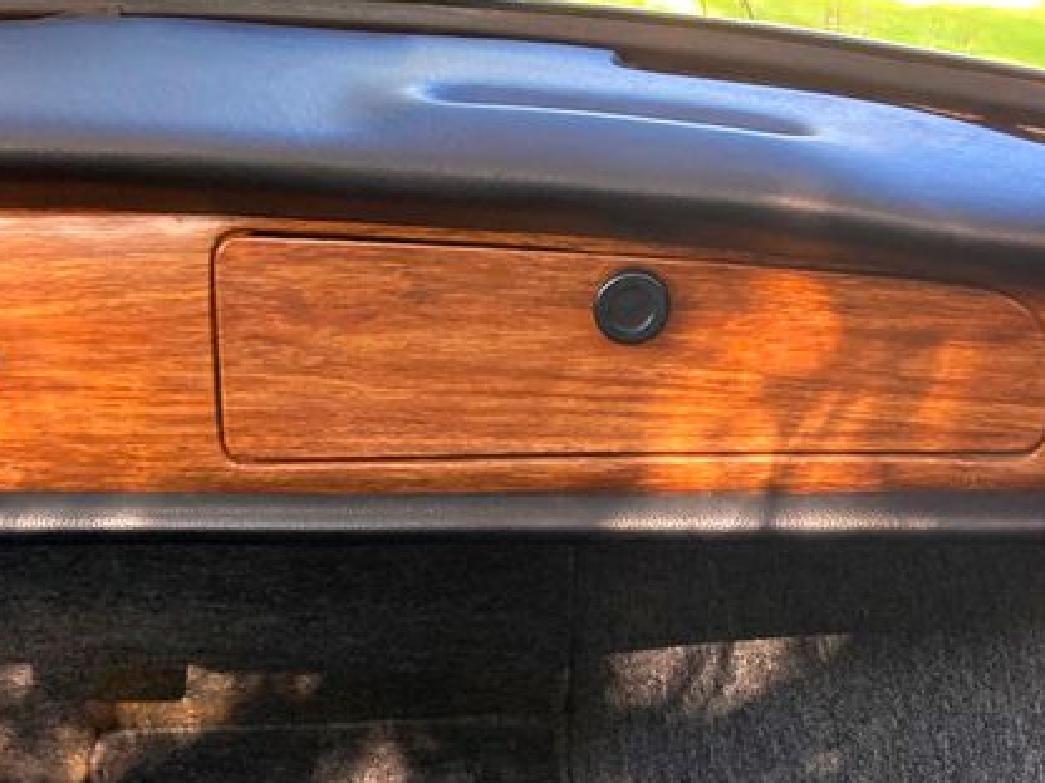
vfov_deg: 20.7
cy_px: 750
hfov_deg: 27.8
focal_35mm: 69
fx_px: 2083
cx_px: 266
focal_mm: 3.99
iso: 80
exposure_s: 1/72
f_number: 1.8
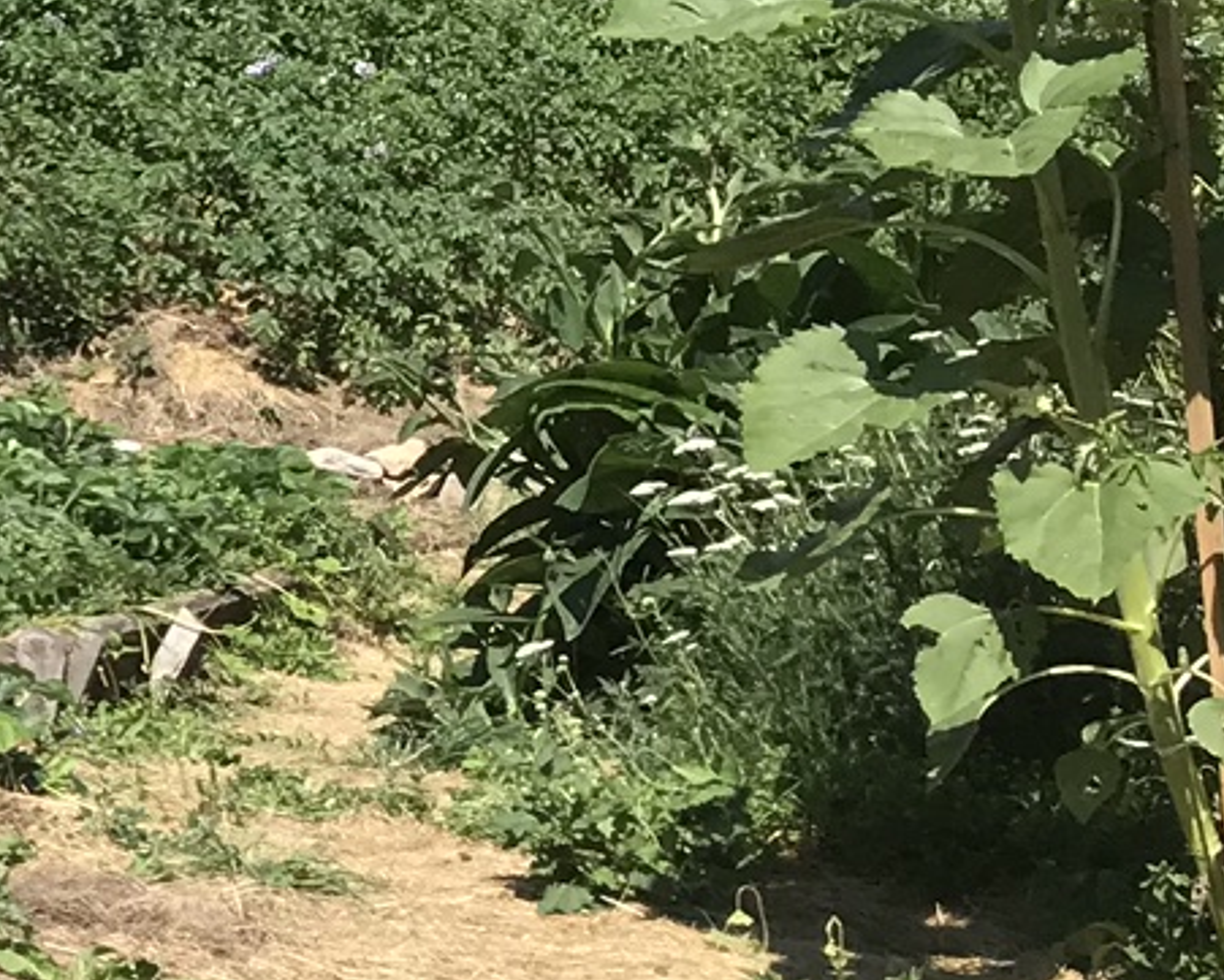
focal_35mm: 124
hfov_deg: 12.9
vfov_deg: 12.4
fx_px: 4493
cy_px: 106
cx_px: -1460
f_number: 1.8
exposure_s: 1/1546
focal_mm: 3.99
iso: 20
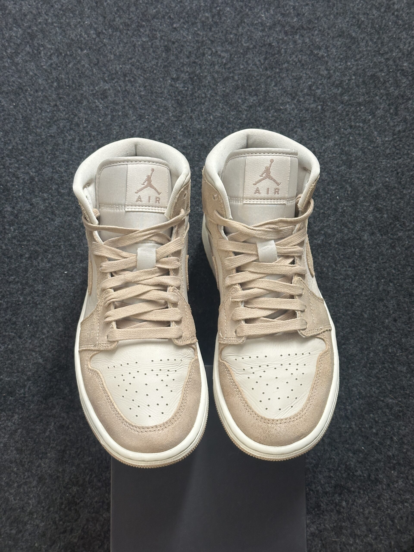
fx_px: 765
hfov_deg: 30.3
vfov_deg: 39.7
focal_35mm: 48
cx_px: 207
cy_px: 276
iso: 200
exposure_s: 1/33
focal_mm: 6.86
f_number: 1.78
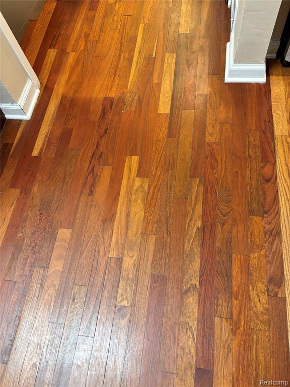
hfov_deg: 53.1
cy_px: 194
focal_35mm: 26
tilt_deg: -63.6
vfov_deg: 67.3
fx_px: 290
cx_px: 145
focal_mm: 5.96
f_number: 1.6
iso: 320
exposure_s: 1/60
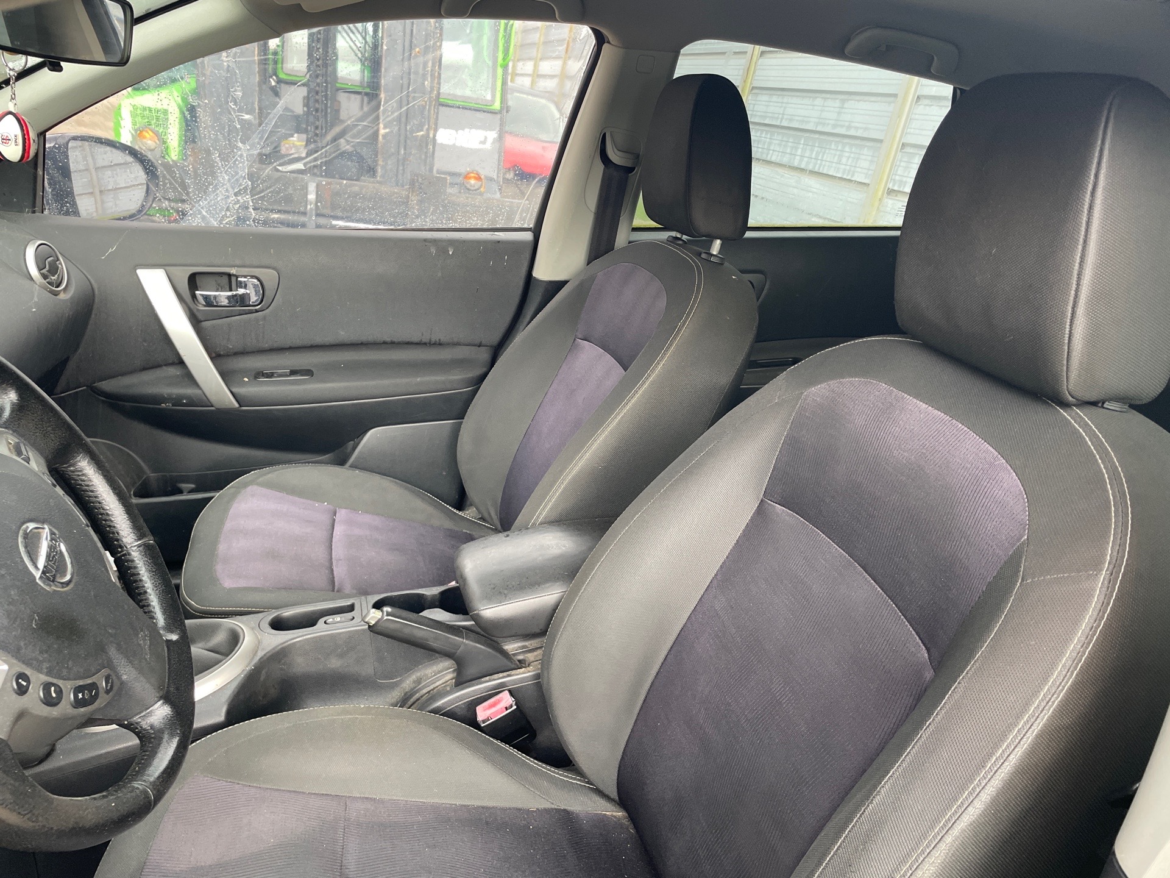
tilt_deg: -22.7
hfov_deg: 67.3
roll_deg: -11.2
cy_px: 439
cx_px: 585
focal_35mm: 26
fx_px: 879
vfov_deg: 53.1
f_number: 1.6
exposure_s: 1/121
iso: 125
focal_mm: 4.2
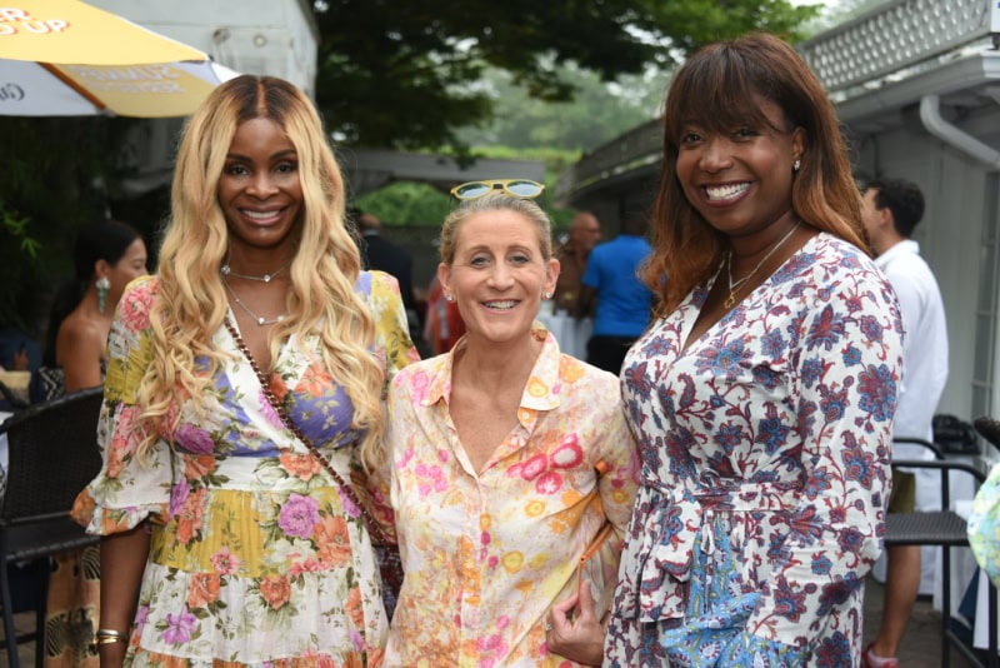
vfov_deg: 24.6
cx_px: 500
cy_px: 334
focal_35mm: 55
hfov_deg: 36.2
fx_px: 1528
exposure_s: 1/125
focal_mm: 55
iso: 640
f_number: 5
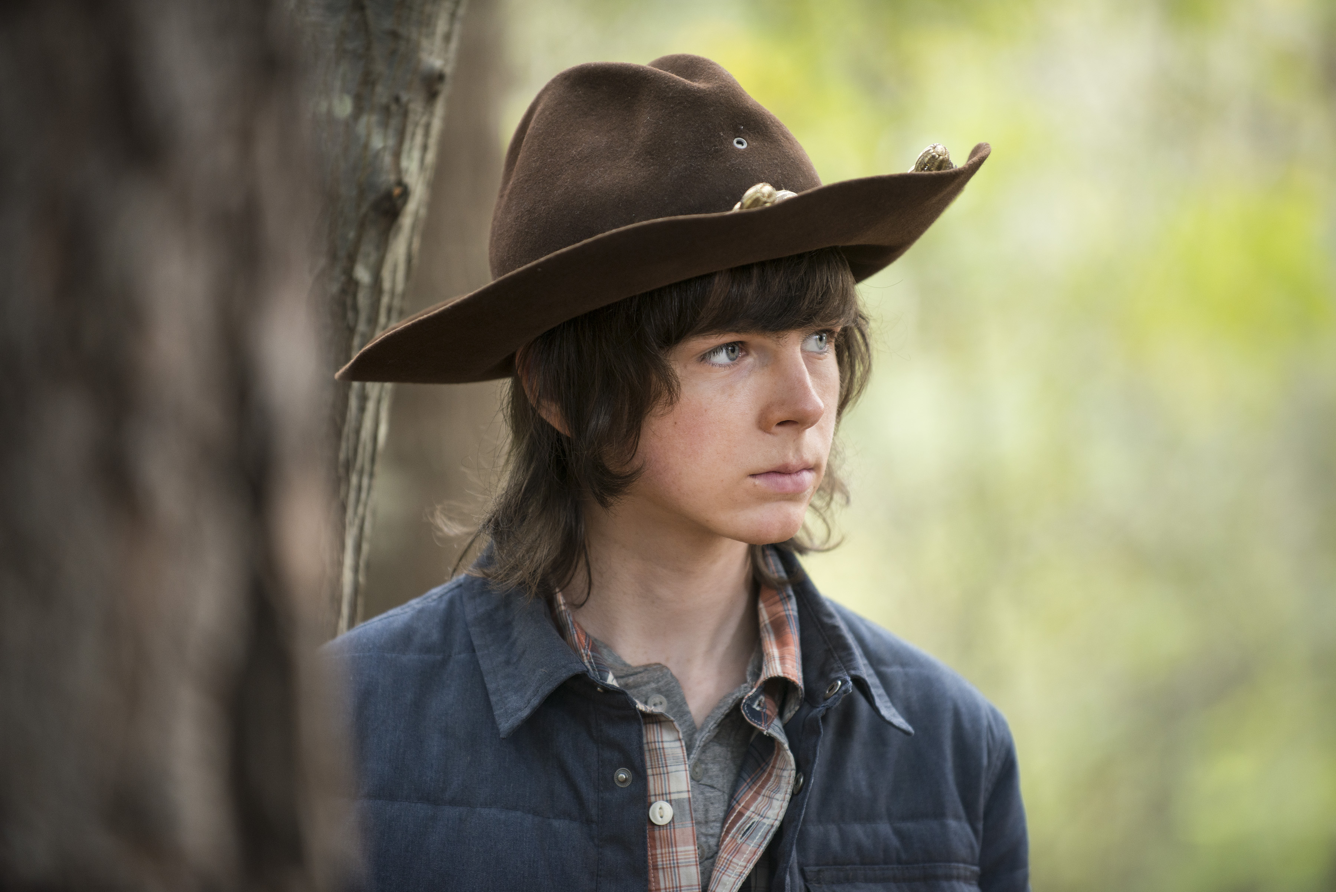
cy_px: 446
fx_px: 7424
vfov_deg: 6.9
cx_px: 668
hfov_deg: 10.3
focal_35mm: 200
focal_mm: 200
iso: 400
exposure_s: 1/200
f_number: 2.8
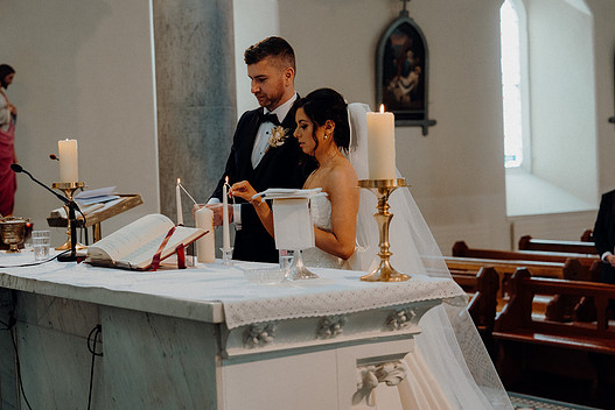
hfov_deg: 26.3
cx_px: 300
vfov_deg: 17.7
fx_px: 1316
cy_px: 207
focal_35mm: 77
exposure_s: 1/160
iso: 1600
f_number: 3.5
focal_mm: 70
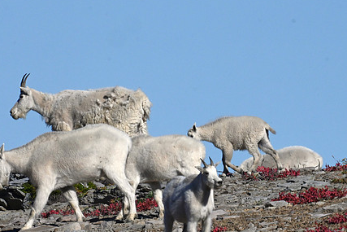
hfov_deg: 1.3
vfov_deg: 0.8
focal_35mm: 1630
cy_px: 152
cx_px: 161
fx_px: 15716
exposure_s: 1/3200
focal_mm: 1200
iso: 1100
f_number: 13
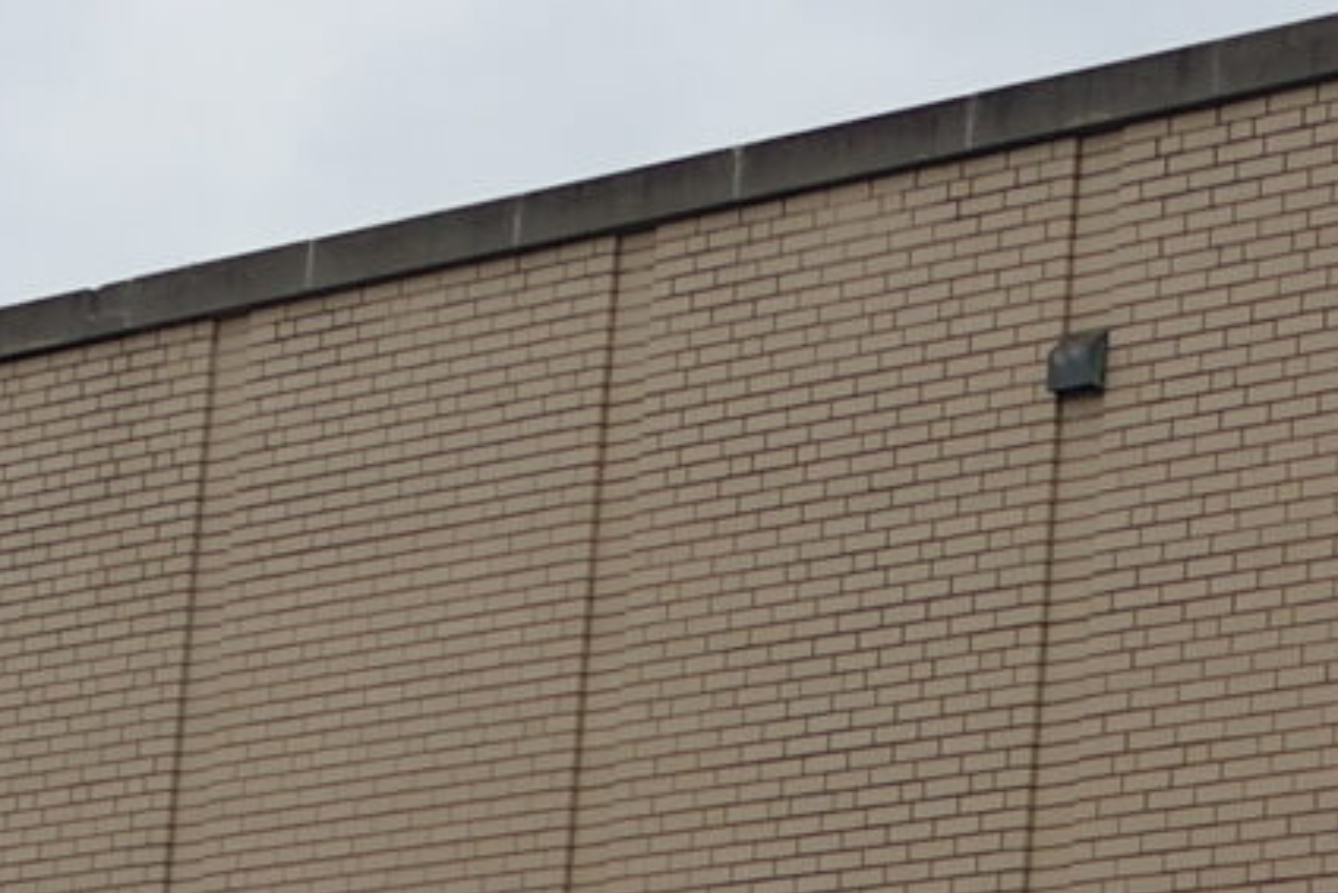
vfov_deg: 7.4
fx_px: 6729
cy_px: 1557
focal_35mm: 181
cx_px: 1382
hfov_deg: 11.2
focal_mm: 20
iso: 100
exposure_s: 1/125
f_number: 4
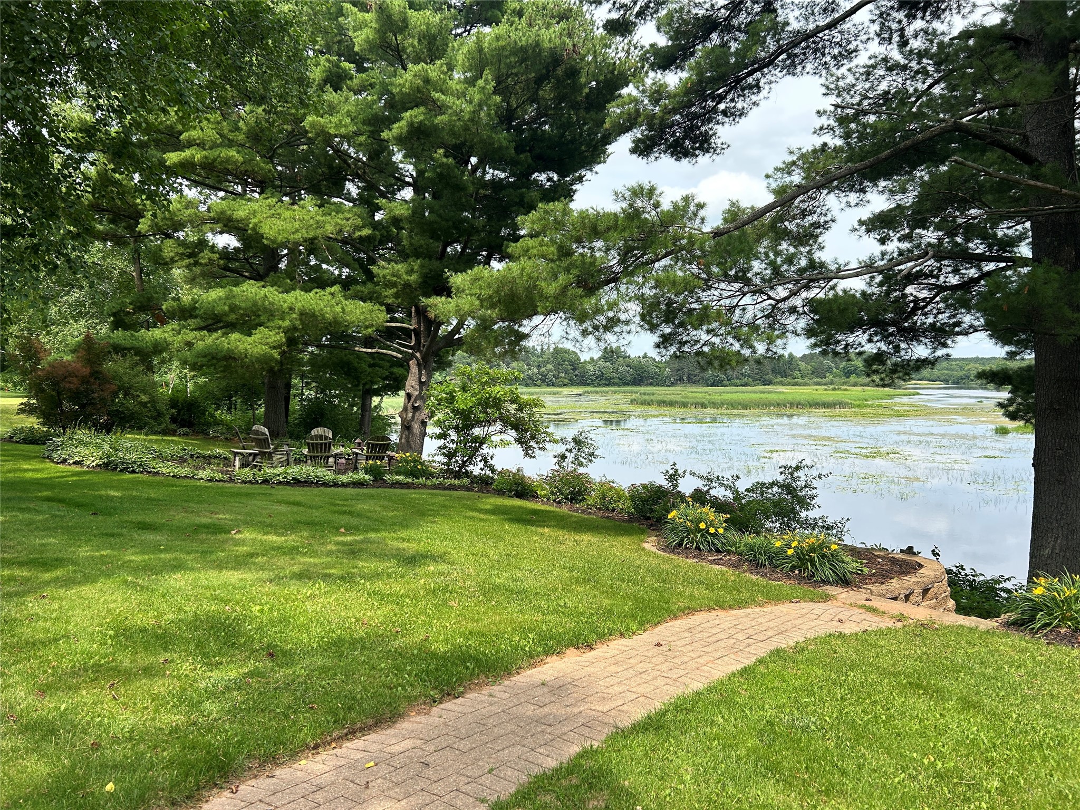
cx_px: 540
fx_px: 811
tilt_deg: -1.9
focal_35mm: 26
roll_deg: -0.1
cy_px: 405
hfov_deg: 67.3
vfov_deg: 53.1
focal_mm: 5.7
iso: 50
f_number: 1.5
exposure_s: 1/1838
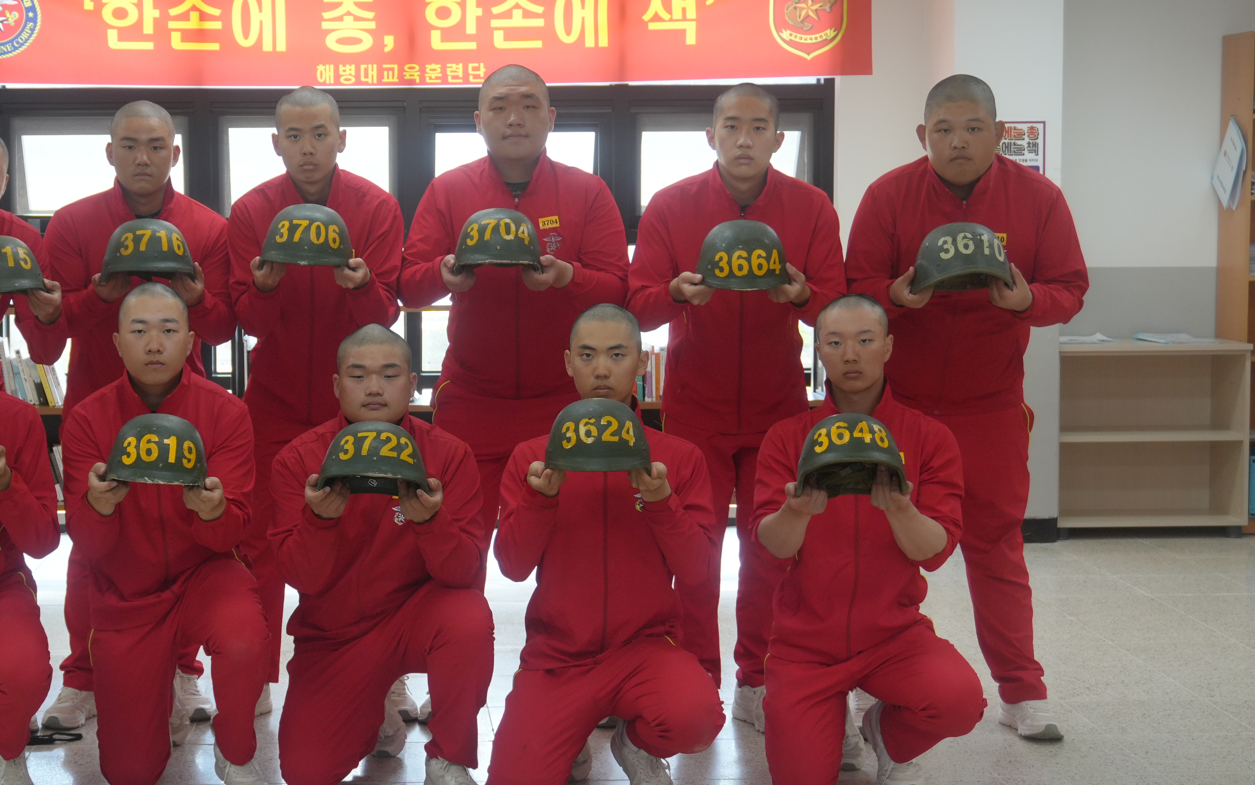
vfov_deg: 19.4
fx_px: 2291
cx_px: 407
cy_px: 342
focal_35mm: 67
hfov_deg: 30.4
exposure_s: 1/160
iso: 500
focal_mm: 30
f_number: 5
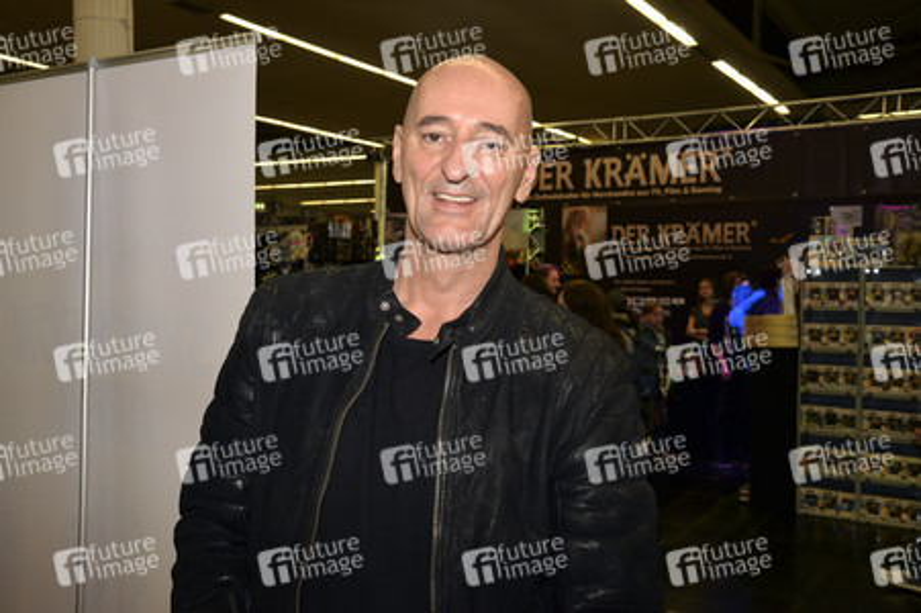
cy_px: 306
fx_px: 971
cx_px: 460
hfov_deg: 50.7
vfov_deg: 35.0
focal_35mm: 38
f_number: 7.1
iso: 1000
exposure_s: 1/60
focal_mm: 38
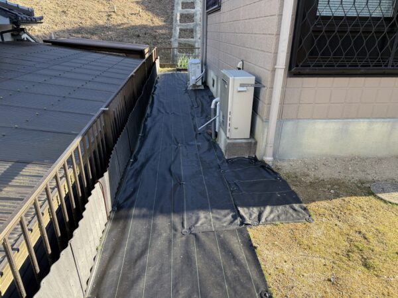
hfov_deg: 71.6
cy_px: 149
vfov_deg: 56.8
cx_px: 199
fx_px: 276
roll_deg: -0.6
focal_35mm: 24
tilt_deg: -22.2
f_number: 1.78
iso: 100
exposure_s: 1/632
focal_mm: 6.76
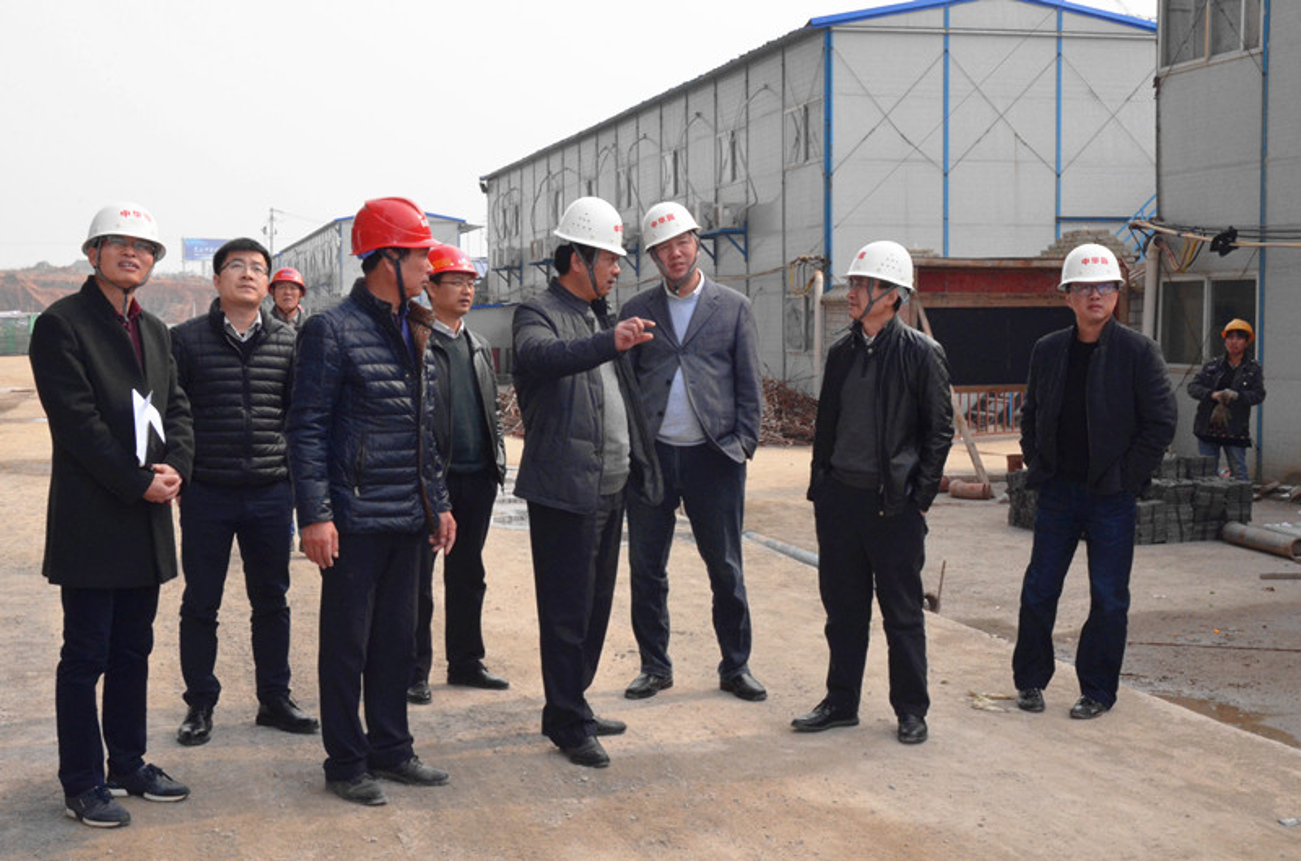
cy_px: 430
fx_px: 1838
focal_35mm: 51
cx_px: 650
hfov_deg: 39.0
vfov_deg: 26.3
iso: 1600
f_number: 25
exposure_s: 1/250
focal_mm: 34
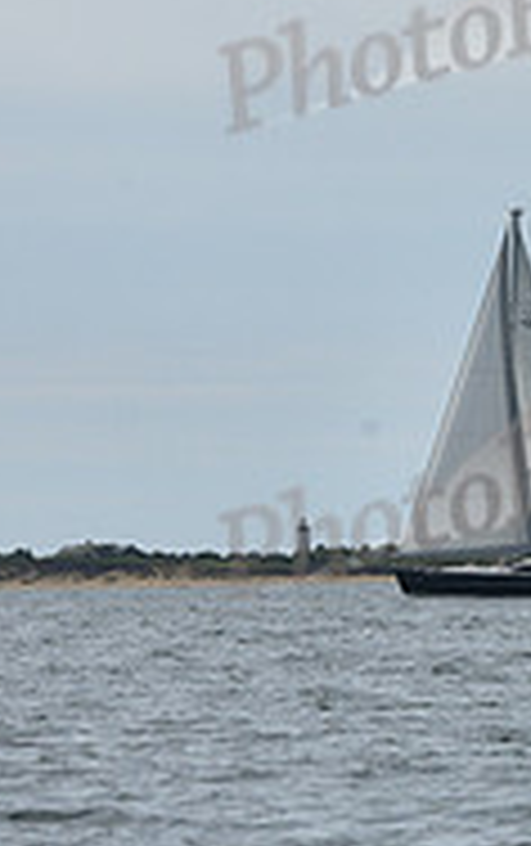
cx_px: 1089
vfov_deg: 7.8
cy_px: 187
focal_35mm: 267
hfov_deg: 4.8
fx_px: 6163
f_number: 11
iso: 320
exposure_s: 1/1250
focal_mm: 85
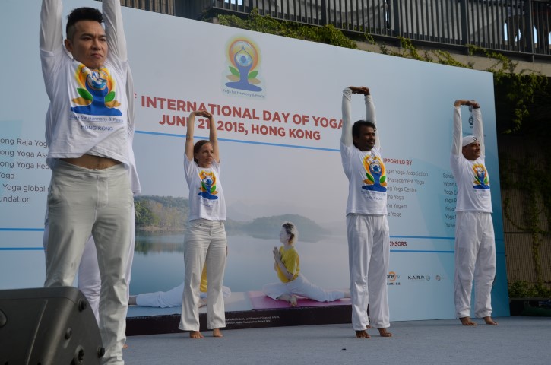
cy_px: 182
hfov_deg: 39.0
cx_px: 276
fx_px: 779
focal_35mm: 51
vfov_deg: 26.4
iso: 200
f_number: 8
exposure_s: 1/250
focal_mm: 34
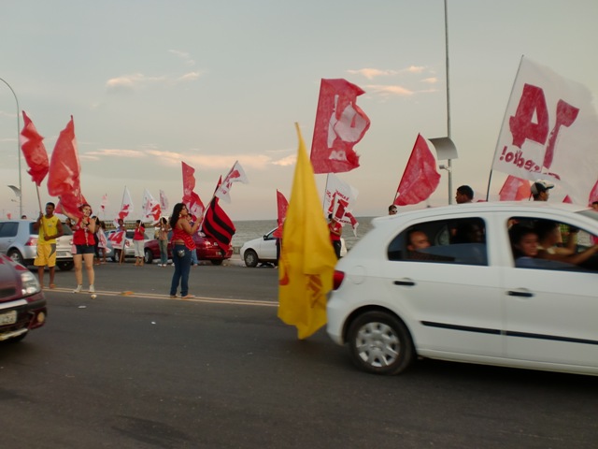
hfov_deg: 52.6
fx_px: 605
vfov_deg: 40.7
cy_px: 224
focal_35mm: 35
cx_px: 299
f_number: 3.1
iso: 64
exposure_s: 1/100
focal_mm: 6.3
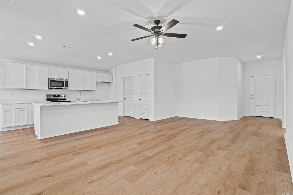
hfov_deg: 90.0
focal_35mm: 18
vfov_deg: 67.4
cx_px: 146
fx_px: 146
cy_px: 98
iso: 250
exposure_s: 1/4
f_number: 9
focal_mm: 12
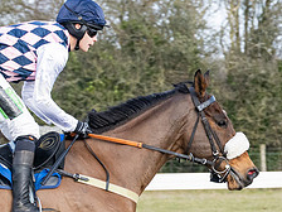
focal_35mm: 506
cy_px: 257
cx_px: 121
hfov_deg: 3.9
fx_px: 4122
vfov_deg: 2.9
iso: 400
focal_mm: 91
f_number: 5
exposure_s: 1/1000
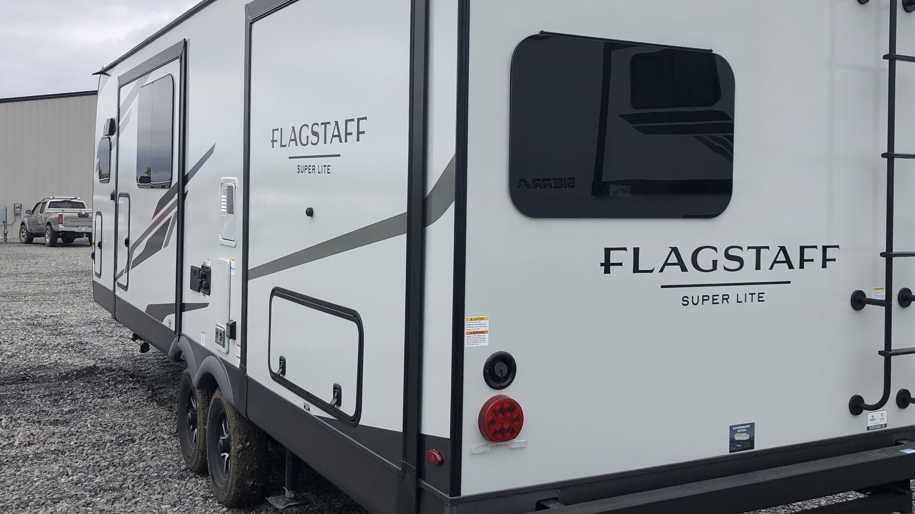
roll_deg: -0.3
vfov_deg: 30.3
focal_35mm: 39
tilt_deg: -1.1
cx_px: 484
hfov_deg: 51.6
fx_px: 946
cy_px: 201
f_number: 1.8
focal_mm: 3.99
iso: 20
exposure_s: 1/1091
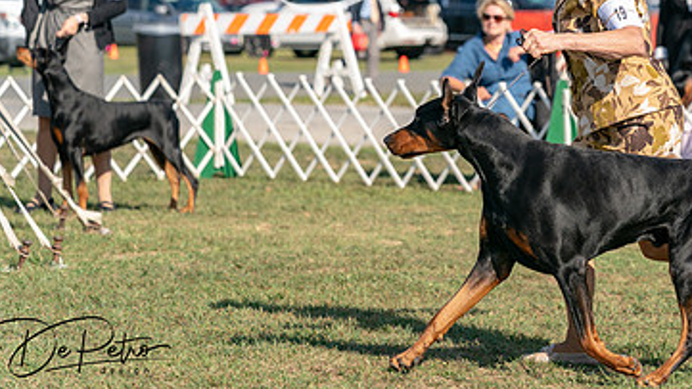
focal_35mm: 177
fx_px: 3248
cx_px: 546
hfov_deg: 12.1
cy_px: 47
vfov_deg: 6.8
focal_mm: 105
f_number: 4.5
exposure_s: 1/1600
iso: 250
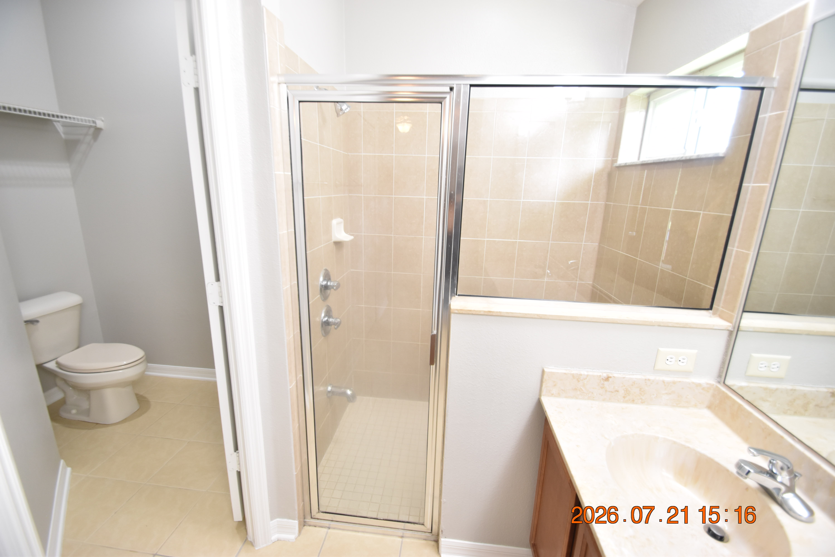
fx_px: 348
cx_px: 418
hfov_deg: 100.4
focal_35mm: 15
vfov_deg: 77.3
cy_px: 278
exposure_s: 1/30
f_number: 3.5
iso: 800
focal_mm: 10
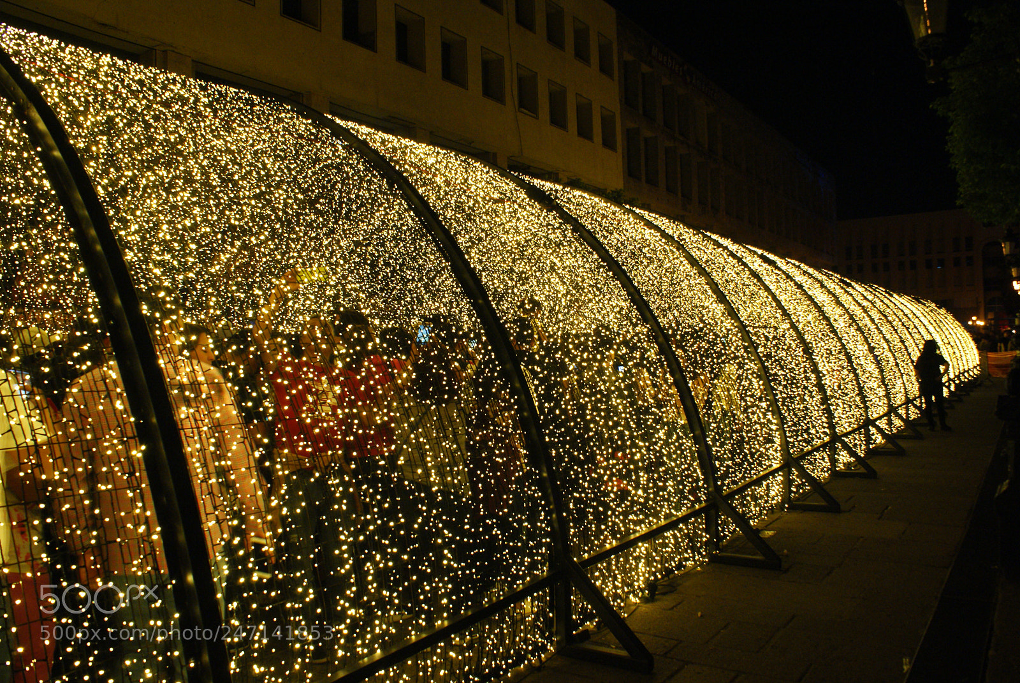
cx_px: 510
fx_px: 766
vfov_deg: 48.0
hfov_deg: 67.3
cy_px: 342
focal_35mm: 27
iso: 800
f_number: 5.6
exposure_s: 1/25
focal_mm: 18
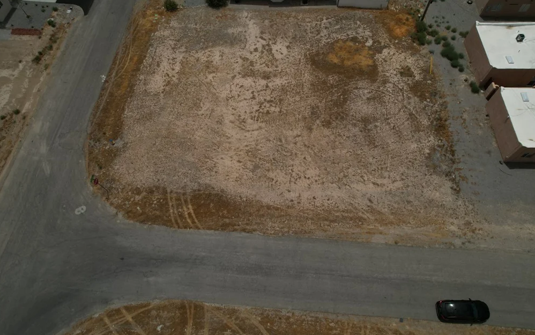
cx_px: 271
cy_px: 166
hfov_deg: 77.1
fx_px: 335
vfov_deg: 53.0
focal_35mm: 23
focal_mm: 8.38
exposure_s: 1/500
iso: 100
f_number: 2.8
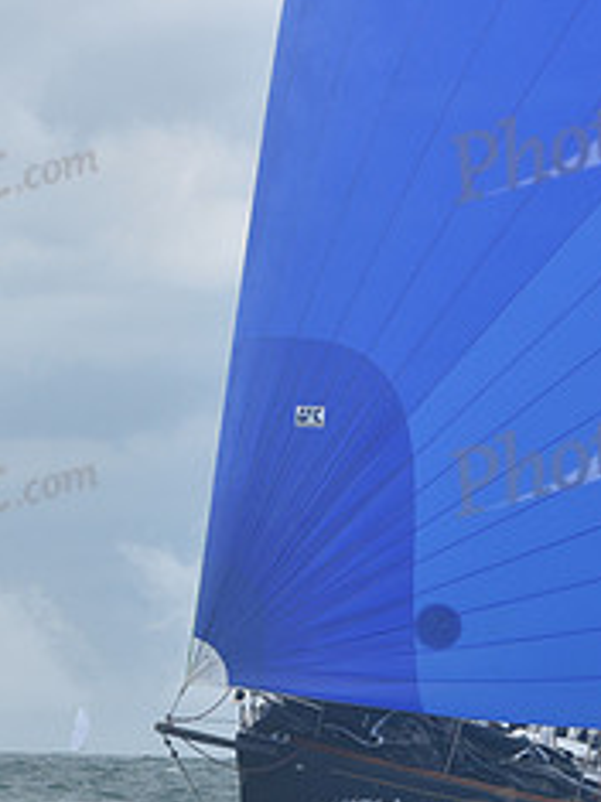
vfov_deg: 11.9
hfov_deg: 8.9
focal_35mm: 166
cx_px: 277
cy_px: 654
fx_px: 3846
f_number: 5
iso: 320
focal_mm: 70
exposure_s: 1/800
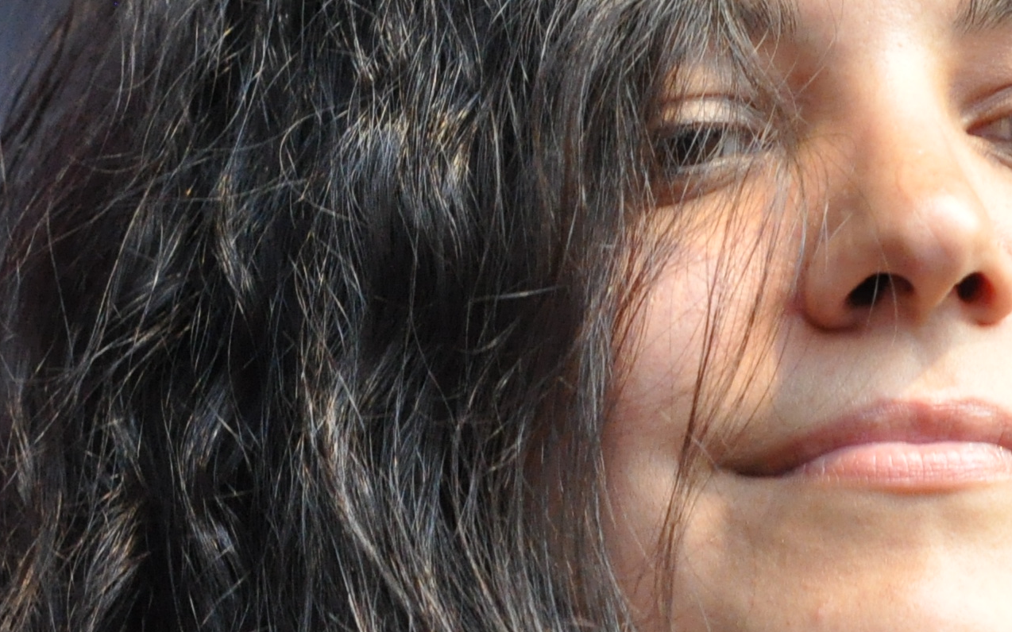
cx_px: 870
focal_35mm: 797
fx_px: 21972
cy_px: 597
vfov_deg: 1.6
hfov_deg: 2.6
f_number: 2.8
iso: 1400
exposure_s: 1/500
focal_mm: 155
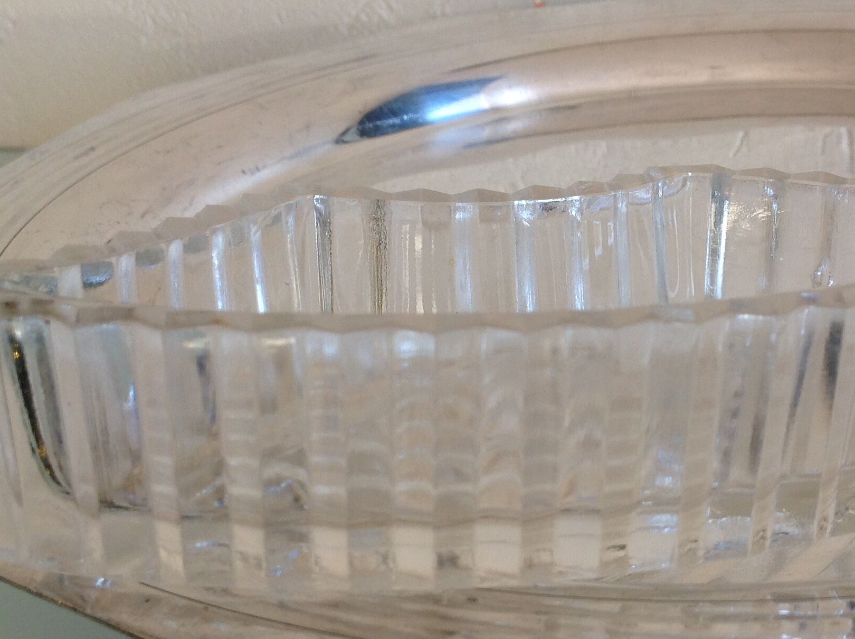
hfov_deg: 34.2
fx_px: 1381
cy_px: 374
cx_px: 538
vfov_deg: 26.0
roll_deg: +5.5
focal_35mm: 56
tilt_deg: -27.4
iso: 50
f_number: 2.4
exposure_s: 1/30
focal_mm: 4.28
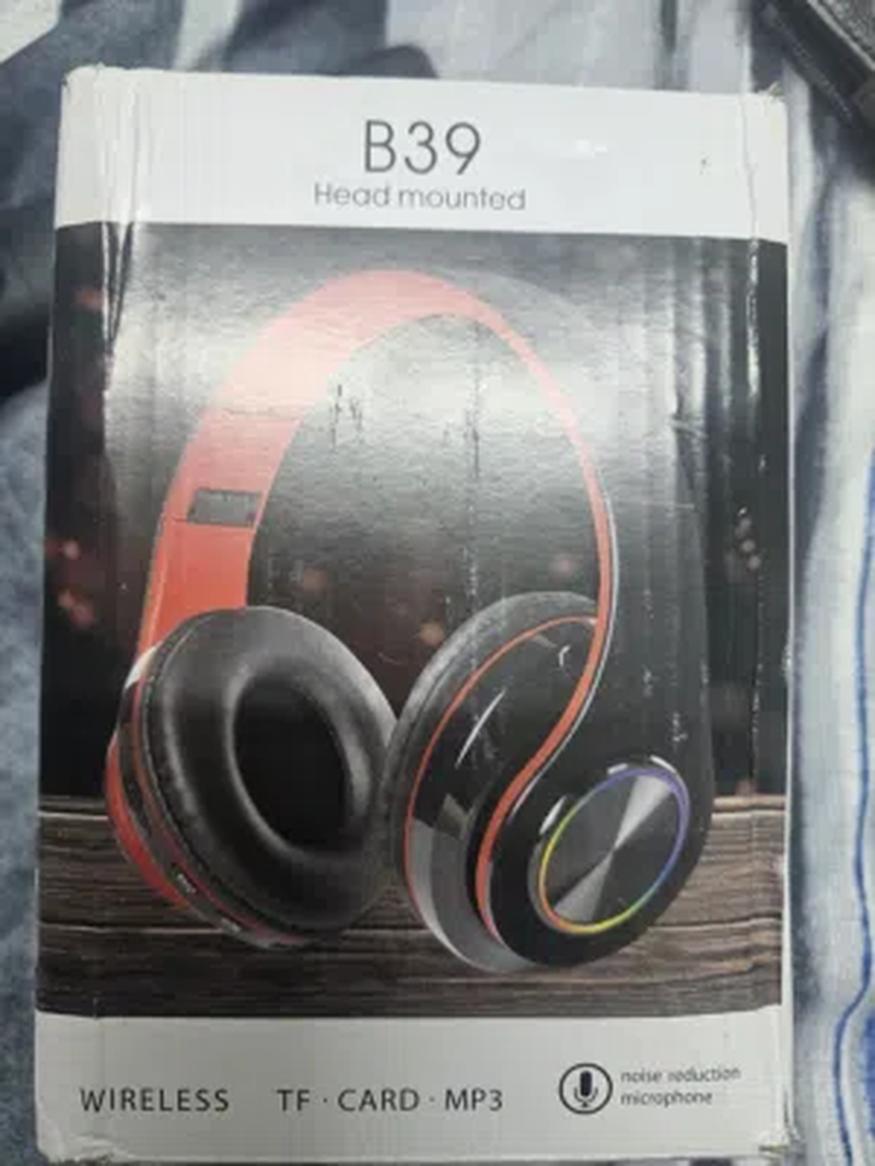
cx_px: 438
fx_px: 775
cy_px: 583
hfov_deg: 58.9
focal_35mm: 23
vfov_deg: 73.9
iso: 250
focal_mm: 6.3
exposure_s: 1/52
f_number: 1.7
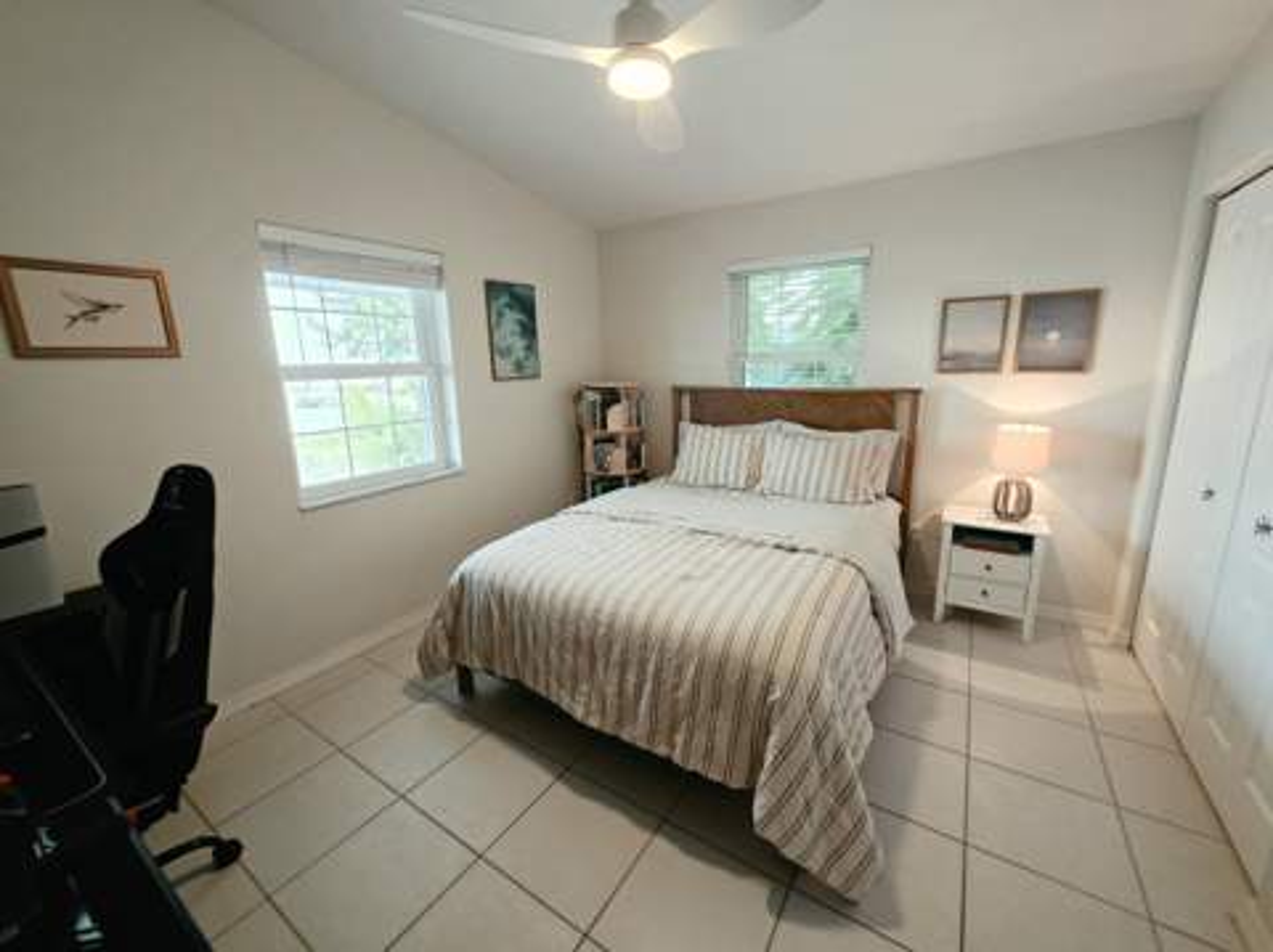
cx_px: 636
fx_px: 478
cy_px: 476
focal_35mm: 13
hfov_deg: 106.2
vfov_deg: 89.8
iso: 125
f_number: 1.9
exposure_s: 1/120
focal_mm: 2.2
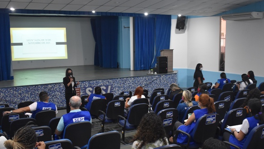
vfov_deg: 27.3
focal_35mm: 44
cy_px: 89
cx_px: 132
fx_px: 305
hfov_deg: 46.8
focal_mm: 27
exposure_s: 1/60
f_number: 4
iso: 2000
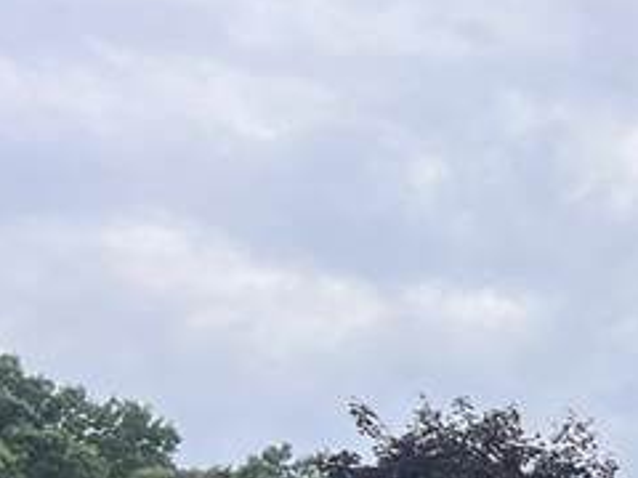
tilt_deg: +8.4
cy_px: 778
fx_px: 2046
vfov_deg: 12.5
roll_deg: -0.6
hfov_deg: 15.4
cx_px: 1122
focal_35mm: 111
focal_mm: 5.7
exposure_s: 1/2915
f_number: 1.5
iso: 50
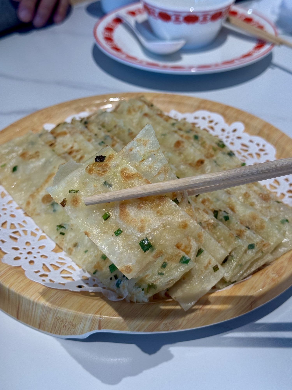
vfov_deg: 39.7
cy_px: 195
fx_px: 540
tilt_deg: -37.2
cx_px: 146
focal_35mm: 48
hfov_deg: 30.3
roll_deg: -1.2
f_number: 1.78
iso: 64
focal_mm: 6.76
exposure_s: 1/300
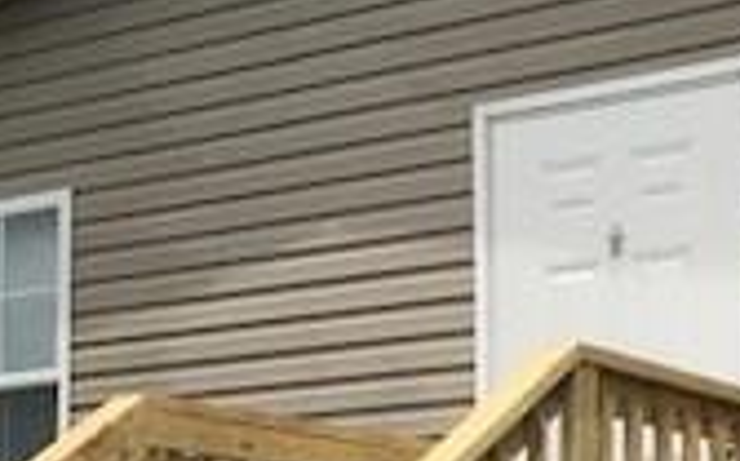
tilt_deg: +3.9
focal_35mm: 114
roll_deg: +0.4
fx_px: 2297
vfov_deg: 11.2
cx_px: 771
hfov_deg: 17.8
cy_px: 585
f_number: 1.8
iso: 20
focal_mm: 3.99
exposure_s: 1/3300
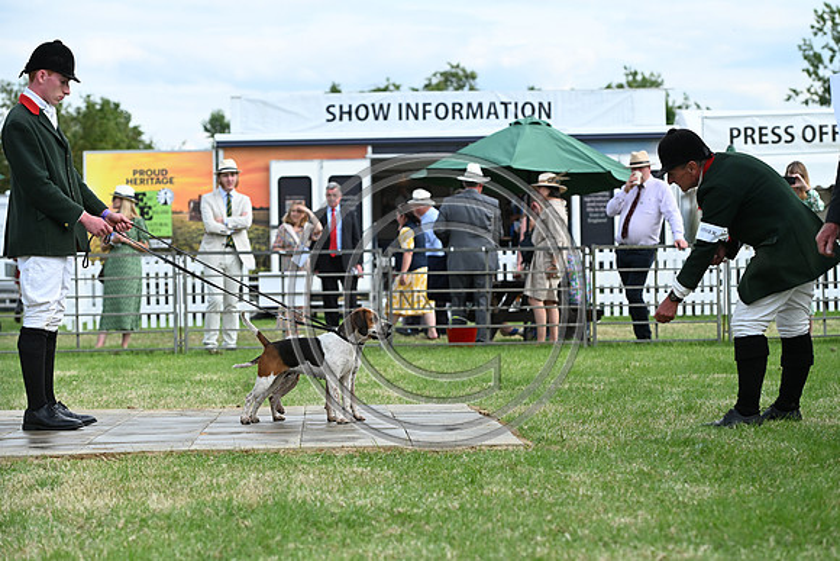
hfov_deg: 20.8
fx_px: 2287
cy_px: 280
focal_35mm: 98
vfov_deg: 14.0
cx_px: 420
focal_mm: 98
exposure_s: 1/1000
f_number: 4.5
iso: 400
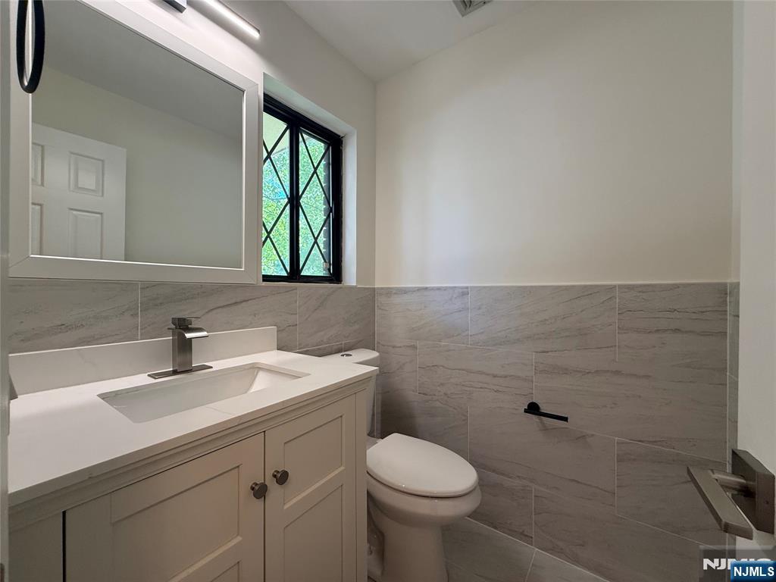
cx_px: 388
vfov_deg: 85.7
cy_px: 291
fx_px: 314
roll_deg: -0.5
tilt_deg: +0.0
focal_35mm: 14
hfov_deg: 102.1
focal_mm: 2.22
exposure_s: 1/120
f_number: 2.2
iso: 160
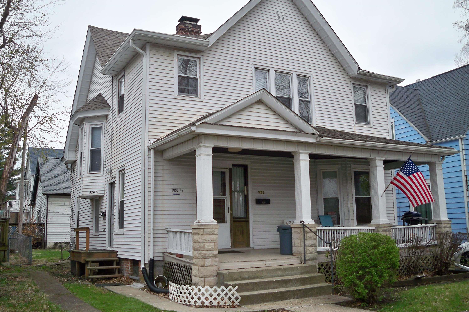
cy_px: 151
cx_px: 234
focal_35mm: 37
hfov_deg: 51.9
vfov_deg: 35.9
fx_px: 482
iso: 100
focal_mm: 6.3
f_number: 3.1
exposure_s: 1/160
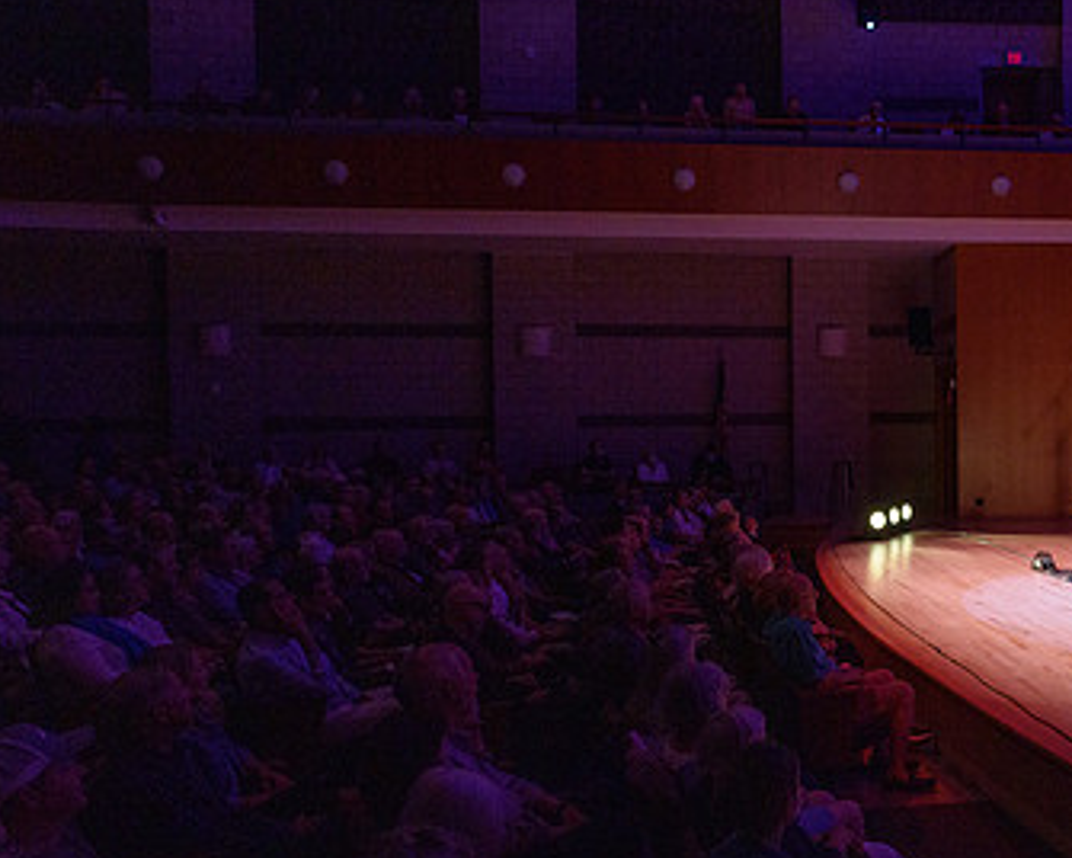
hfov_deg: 44.4
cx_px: 870
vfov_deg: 38.2
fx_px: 1237
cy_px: 447
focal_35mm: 39
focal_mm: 24
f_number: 5
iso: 2500
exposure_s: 1/400
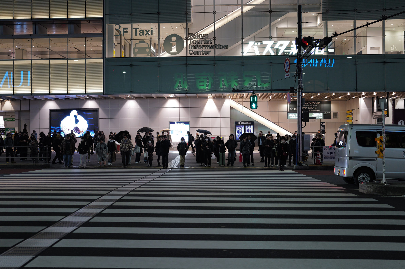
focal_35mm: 43
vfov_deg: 31.2
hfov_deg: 45.5
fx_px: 483
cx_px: 202
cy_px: 134
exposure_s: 1/80
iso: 640
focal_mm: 43
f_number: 2
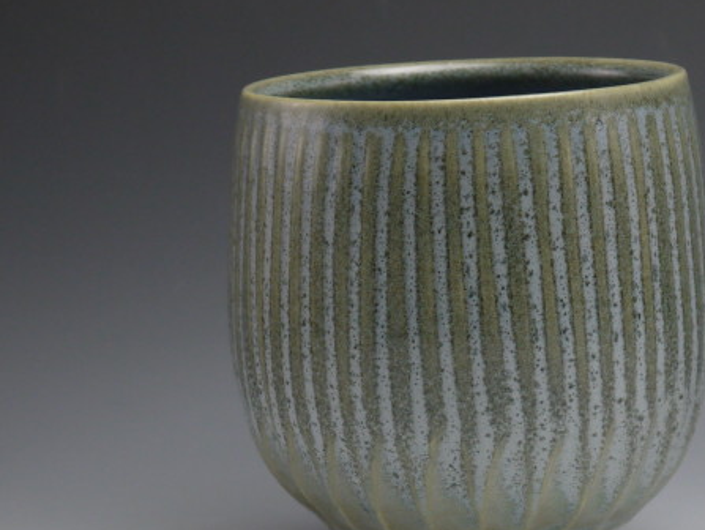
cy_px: 312
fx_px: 3445
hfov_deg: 11.7
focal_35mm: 169
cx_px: 445
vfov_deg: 8.8
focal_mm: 42
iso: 400
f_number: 5.6
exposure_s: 1/40
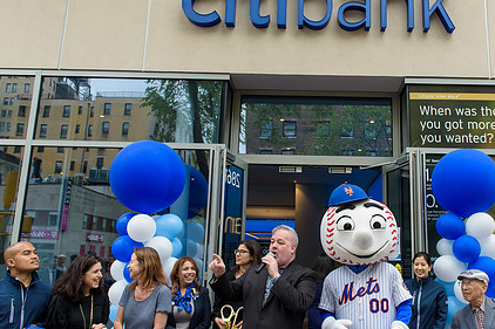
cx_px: 316
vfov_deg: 39.9
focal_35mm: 33
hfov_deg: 56.4
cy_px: 164
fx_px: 454
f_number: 5
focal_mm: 24
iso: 200
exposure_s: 1/250
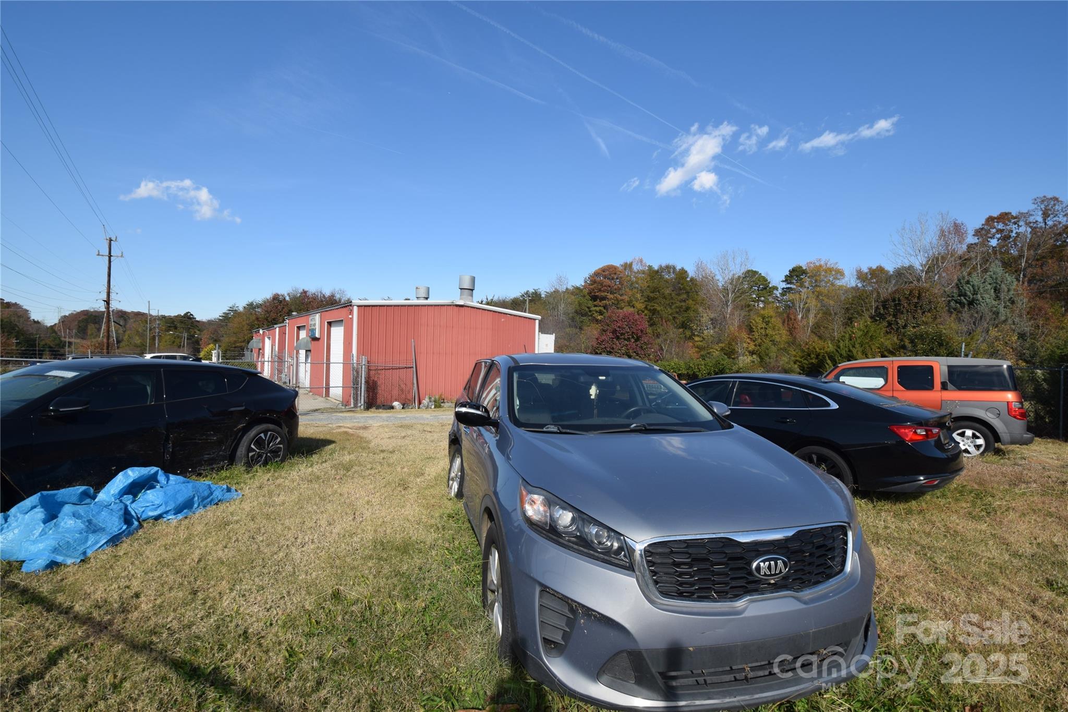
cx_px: 534
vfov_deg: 77.3
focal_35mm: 15
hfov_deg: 100.4
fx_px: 445
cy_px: 356
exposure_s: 1/200
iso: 100
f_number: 8
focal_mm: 10
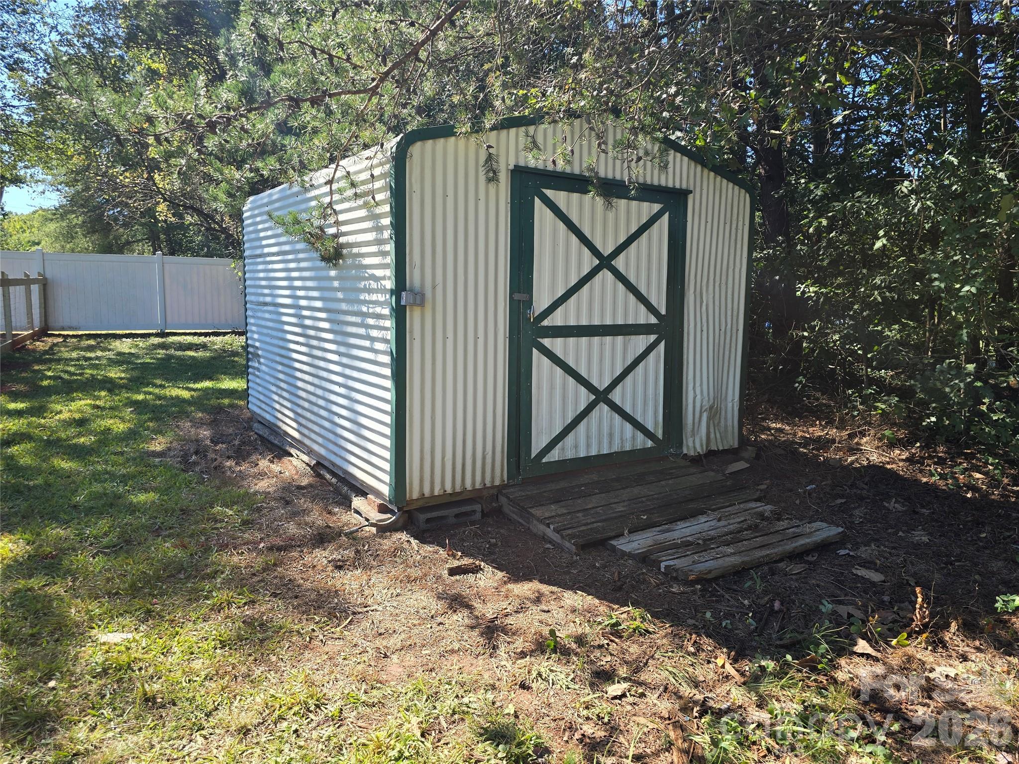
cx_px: 510
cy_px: 382
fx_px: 677
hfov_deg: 73.9
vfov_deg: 58.9
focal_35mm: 23
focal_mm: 6.3
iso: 12
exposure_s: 1/180
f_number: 1.7
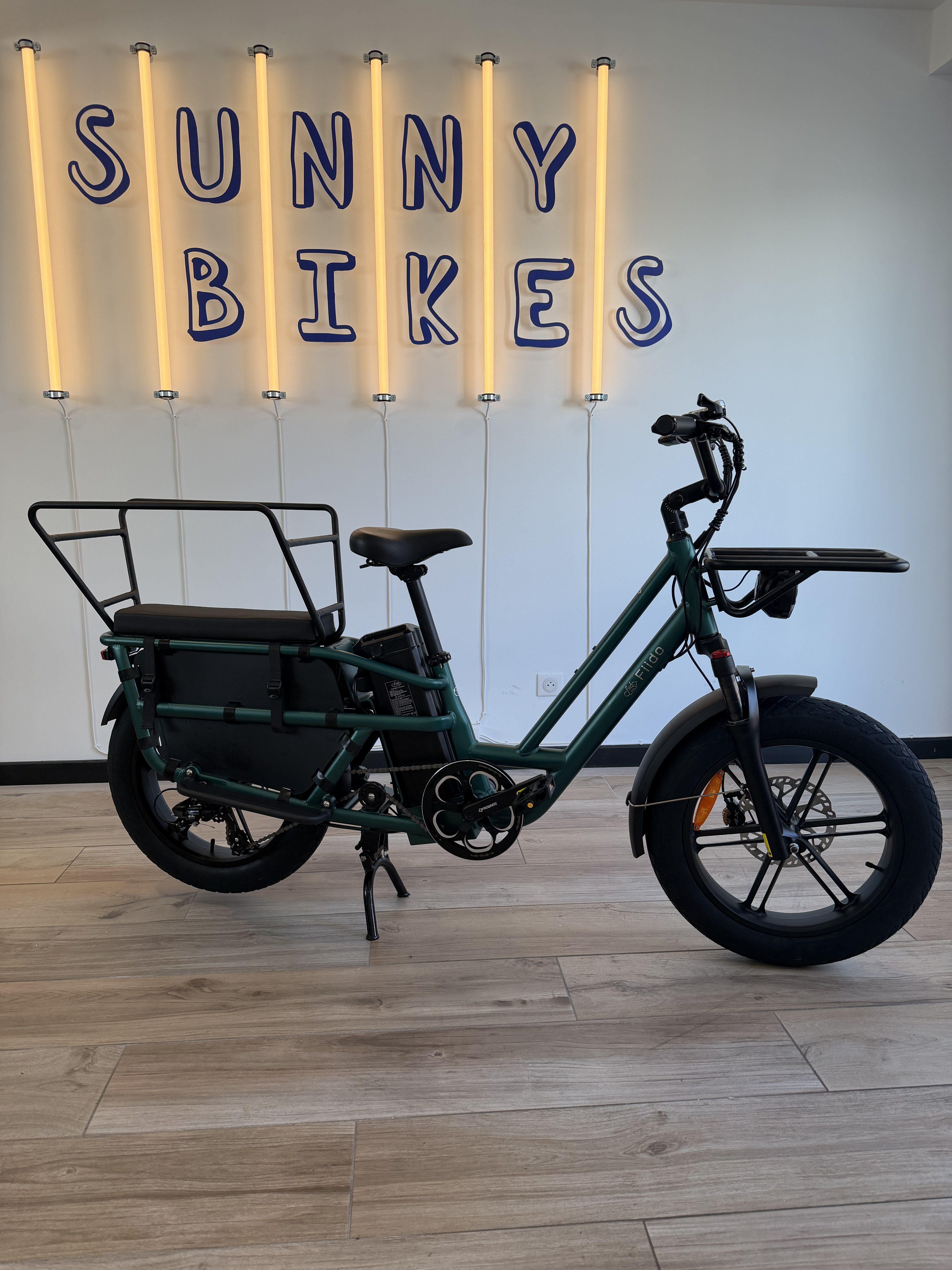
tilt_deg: -9.9
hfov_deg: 56.8
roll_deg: -0.1
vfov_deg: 71.6
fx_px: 880
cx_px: 476
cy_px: 635
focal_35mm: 24
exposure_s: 1/191
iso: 160
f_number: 1.78
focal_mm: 6.76
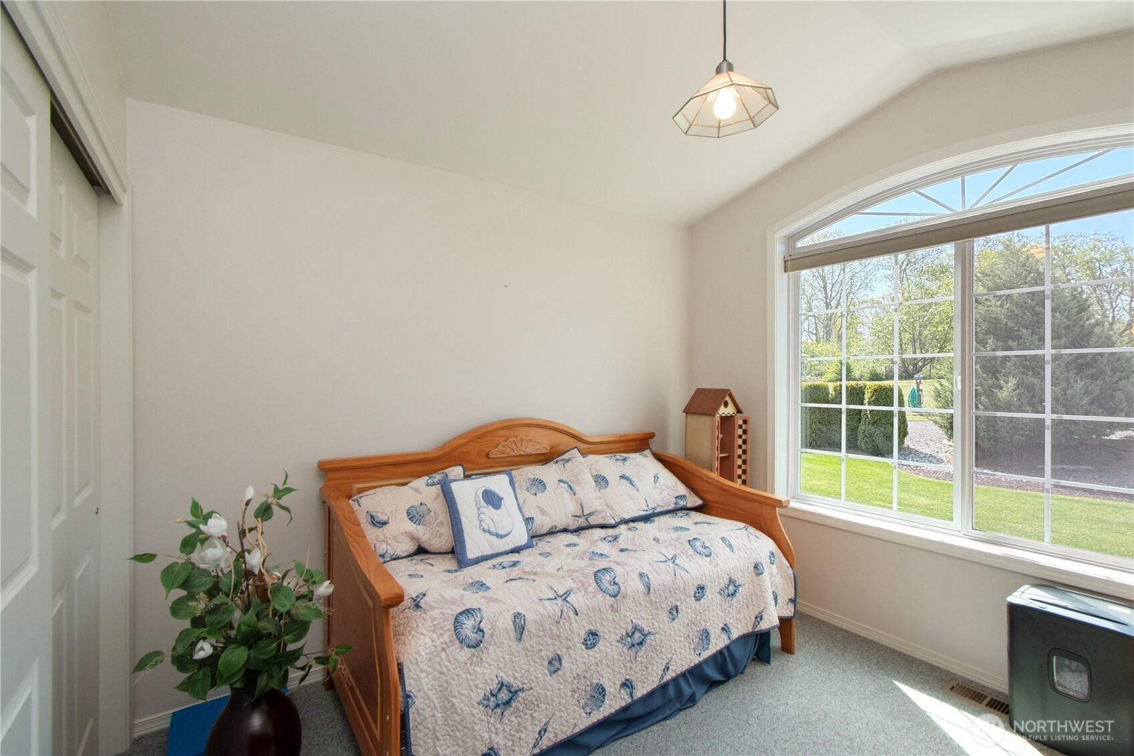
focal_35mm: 15
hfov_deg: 100.4
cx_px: 567
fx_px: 472
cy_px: 378
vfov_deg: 77.3
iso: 640
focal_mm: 10
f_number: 13
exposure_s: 1/60
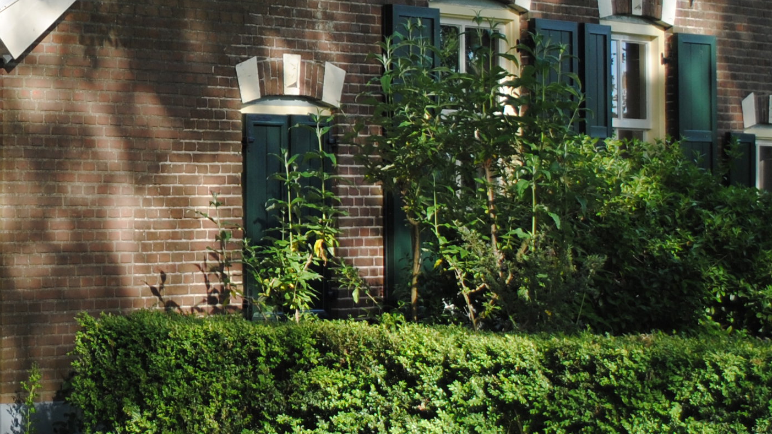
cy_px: 51
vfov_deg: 10.7
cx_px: -34
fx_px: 2313
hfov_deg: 18.4
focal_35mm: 113
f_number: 4.2
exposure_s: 1/200
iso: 100
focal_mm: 26
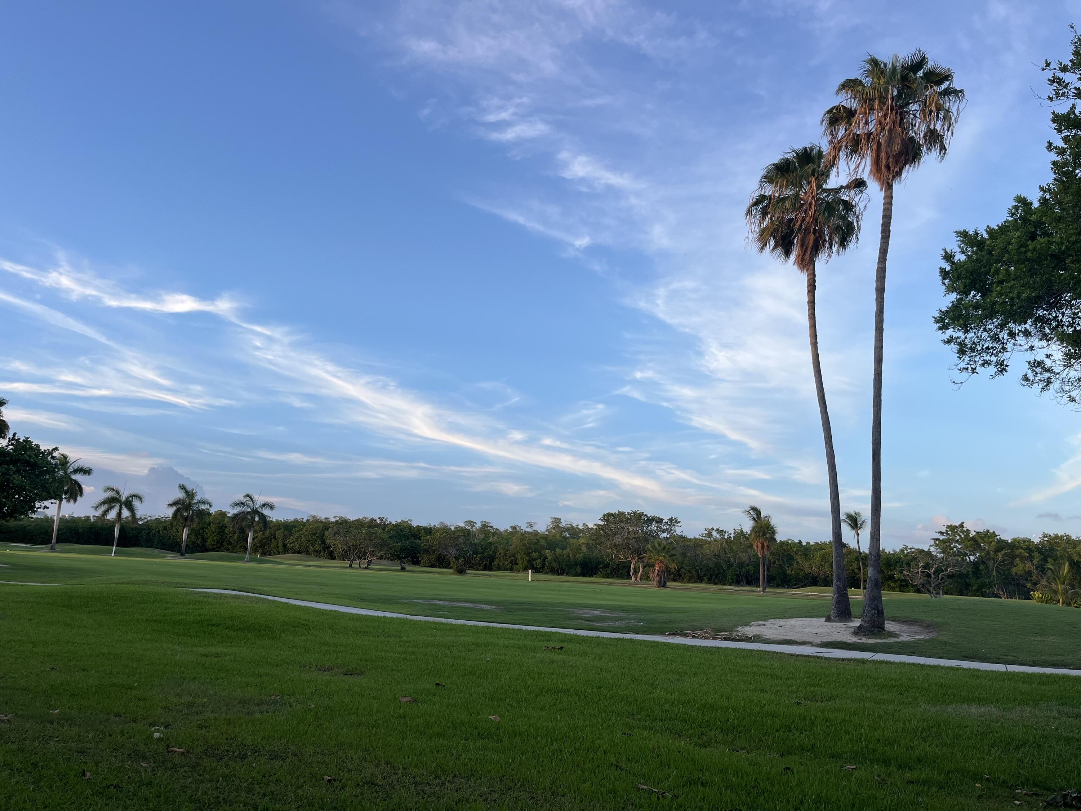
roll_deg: -2.9
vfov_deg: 53.1
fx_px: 812
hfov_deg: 67.3
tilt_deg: +10.1
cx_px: 540
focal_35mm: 26
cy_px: 406
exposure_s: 1/668
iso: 50
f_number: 1.6
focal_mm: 5.1
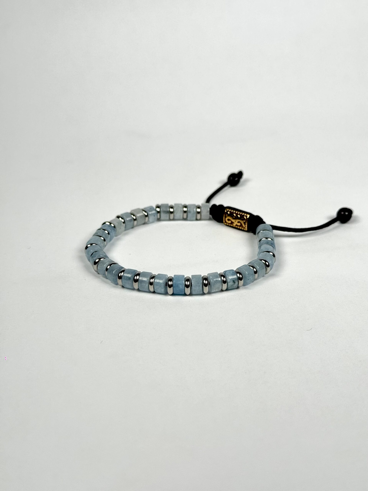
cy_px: 246
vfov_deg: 39.7
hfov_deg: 30.3
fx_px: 680
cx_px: 184
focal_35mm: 48
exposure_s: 1/9009
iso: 64
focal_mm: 6.76
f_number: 1.78
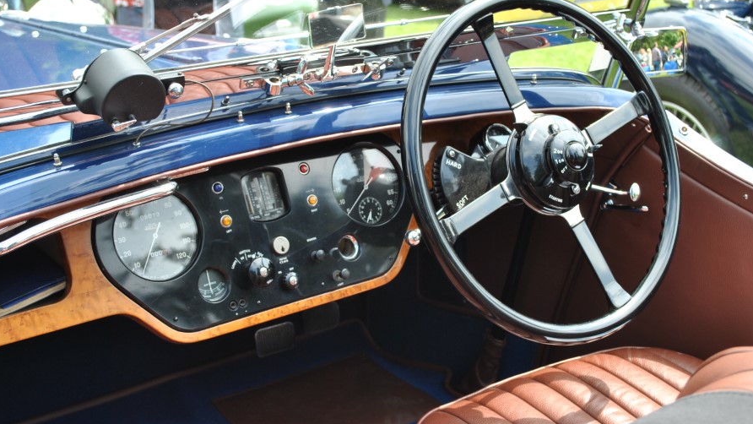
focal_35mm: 54
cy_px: 180
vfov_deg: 22.2
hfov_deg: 38.5
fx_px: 1078
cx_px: 376
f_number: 5.6
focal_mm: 34
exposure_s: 1/125
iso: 140
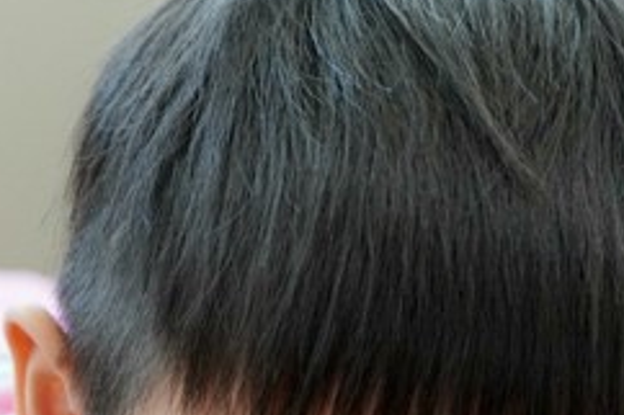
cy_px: 735
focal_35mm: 744
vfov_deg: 1.8
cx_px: 170
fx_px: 12887
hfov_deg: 2.8
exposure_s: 1/250
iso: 1600
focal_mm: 200
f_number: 4
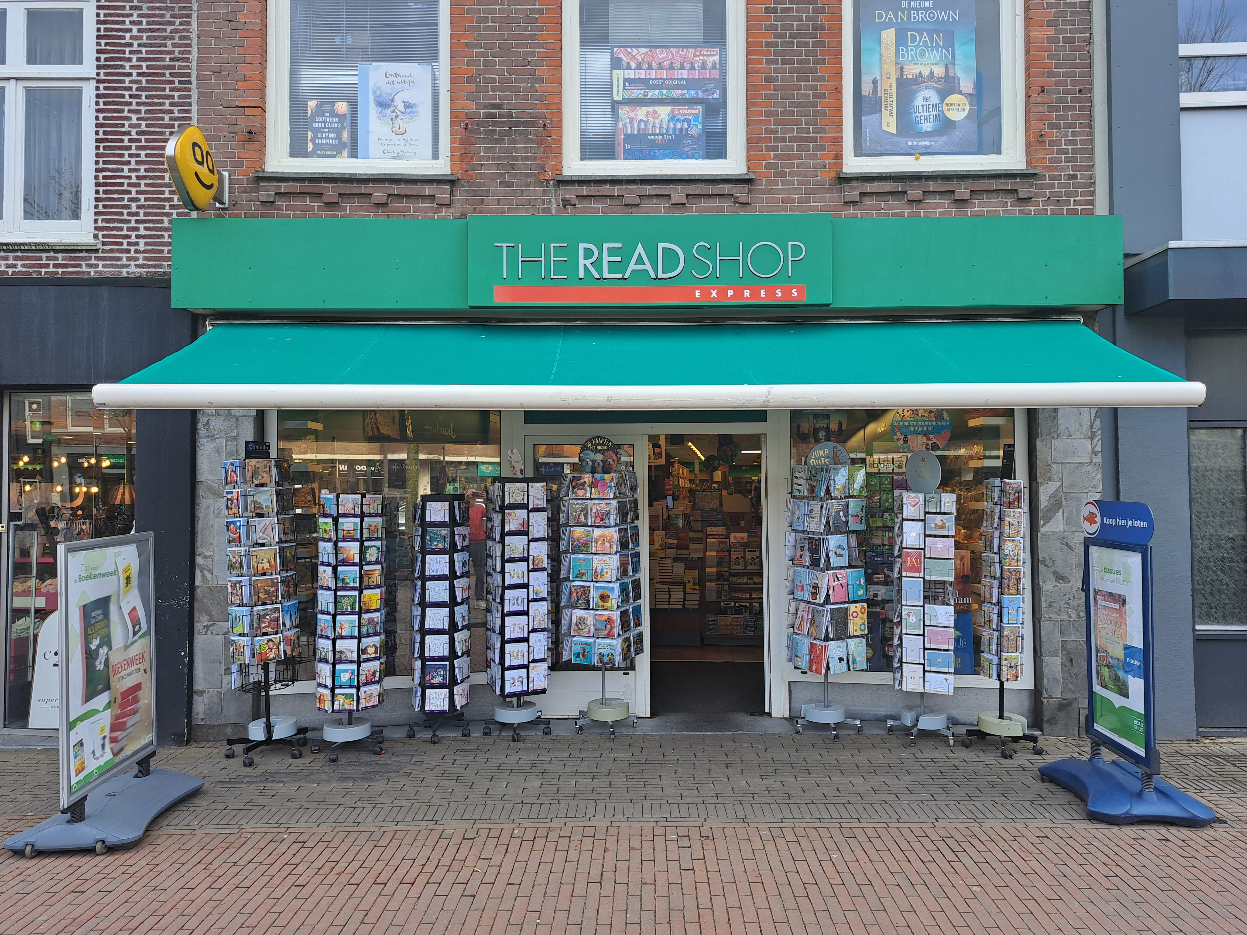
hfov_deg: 71.6
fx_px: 865
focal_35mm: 24
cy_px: 468
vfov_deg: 56.8
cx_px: 624
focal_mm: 5.23
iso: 50
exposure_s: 1/118
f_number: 1.8
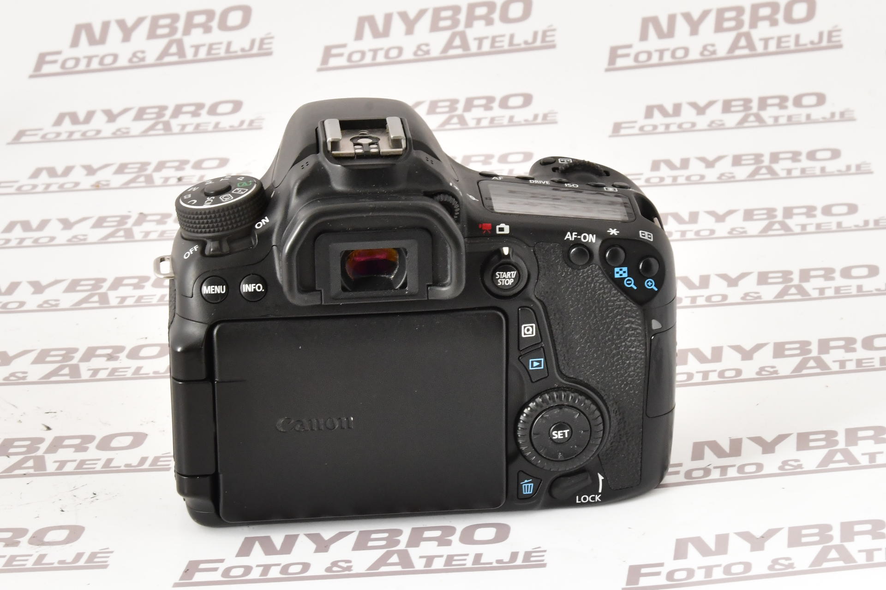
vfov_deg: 27.0
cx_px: 443
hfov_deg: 39.6
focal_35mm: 50
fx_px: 1230
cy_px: 295
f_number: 14
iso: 1600
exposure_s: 1/125
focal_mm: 50
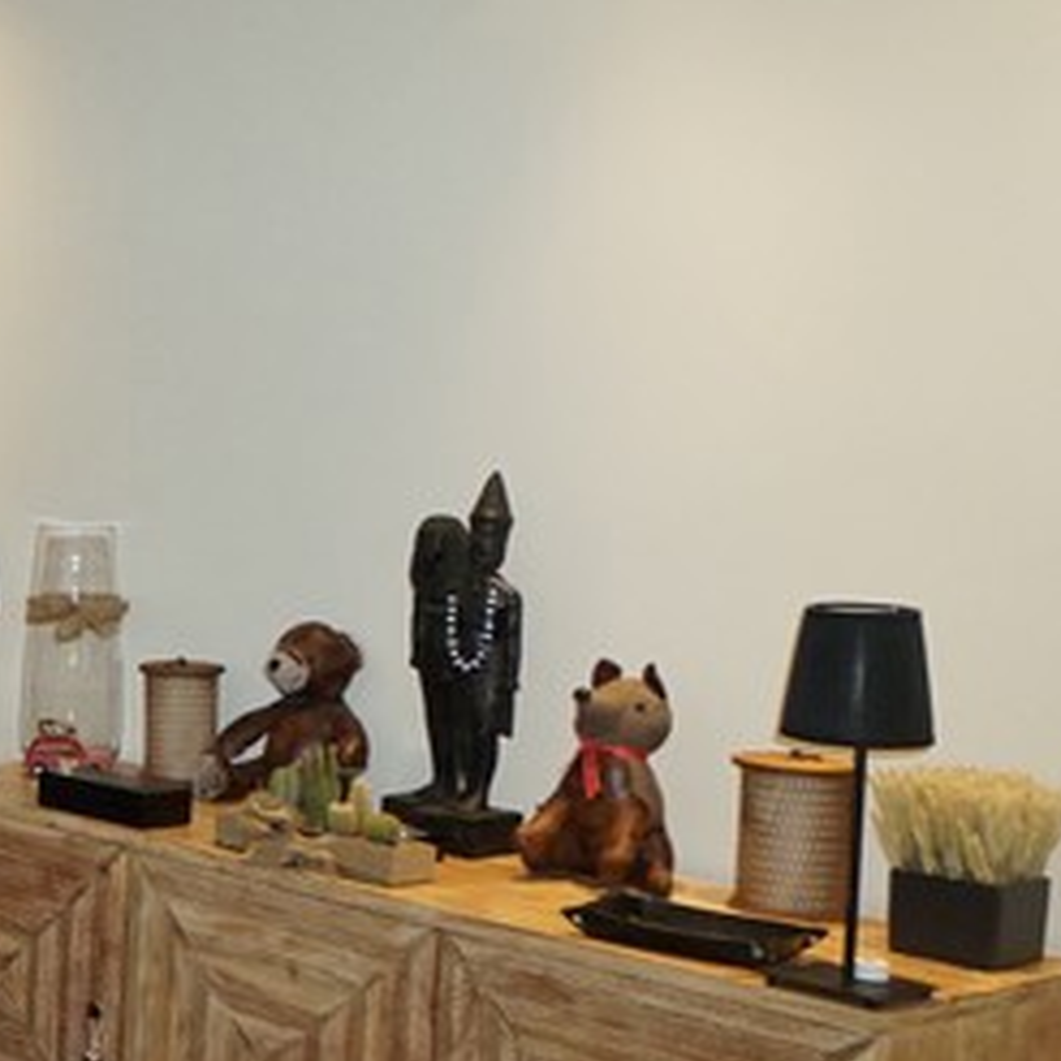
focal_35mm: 56
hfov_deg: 21.9
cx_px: -746
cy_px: 556
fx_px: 1942
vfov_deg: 30.6
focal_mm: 10
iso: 1000
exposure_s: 1/60
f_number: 5
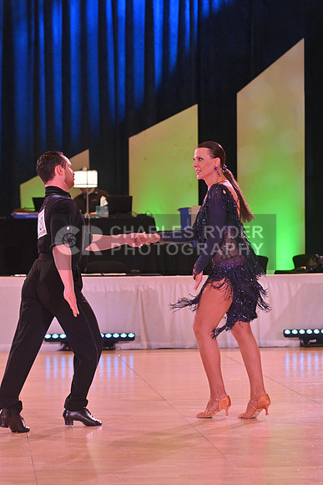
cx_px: 162
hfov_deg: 11.4
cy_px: 242
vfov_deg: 17.1
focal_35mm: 120
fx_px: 1614
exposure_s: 1/400
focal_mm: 120
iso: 2000
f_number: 5
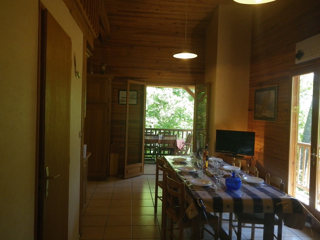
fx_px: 259
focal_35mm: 28
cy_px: 120
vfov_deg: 49.7
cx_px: 160
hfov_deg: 63.4
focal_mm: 5
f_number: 3.5
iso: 200
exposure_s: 1/50
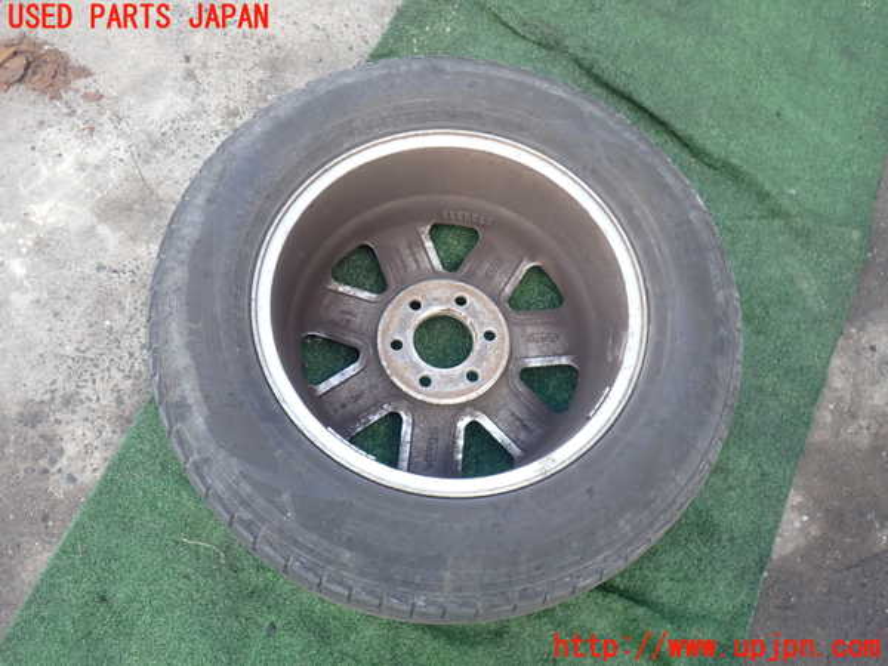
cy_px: 333
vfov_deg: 46.8
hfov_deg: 60.0
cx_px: 444
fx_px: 770
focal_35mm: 30
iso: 100
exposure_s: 1/200
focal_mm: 5.4
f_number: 2.3
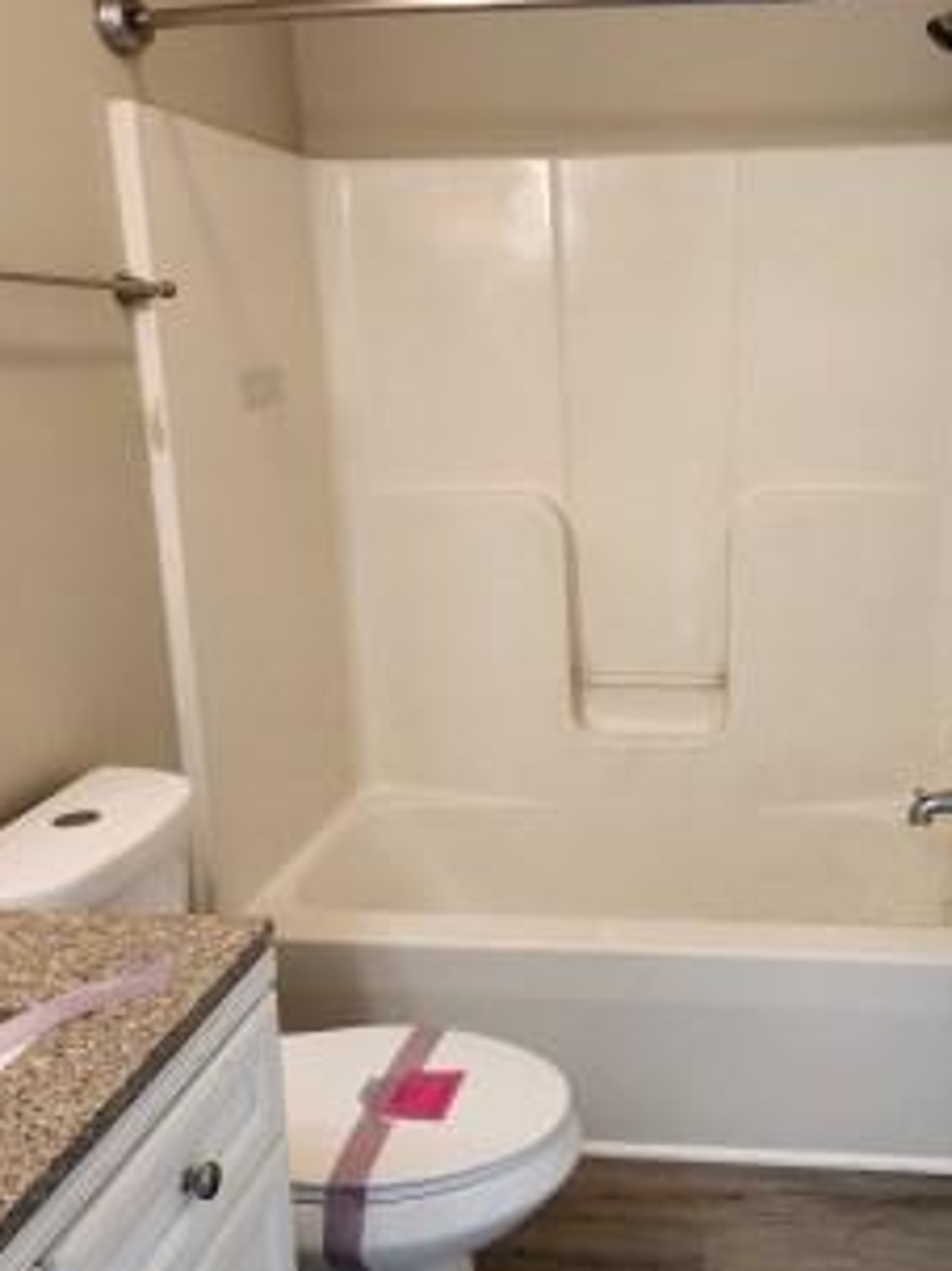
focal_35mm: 34
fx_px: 1248
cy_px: 596
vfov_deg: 53.9
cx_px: 658
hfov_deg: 41.1
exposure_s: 1/120
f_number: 1.8
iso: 250
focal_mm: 6.4
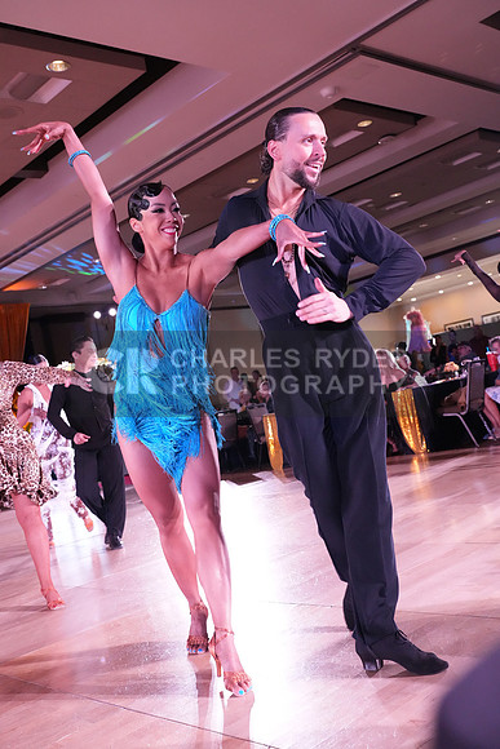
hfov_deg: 37.9
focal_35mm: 35
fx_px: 729
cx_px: 250
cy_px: 374
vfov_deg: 54.4
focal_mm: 35
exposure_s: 1/250
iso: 8000
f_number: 5.6
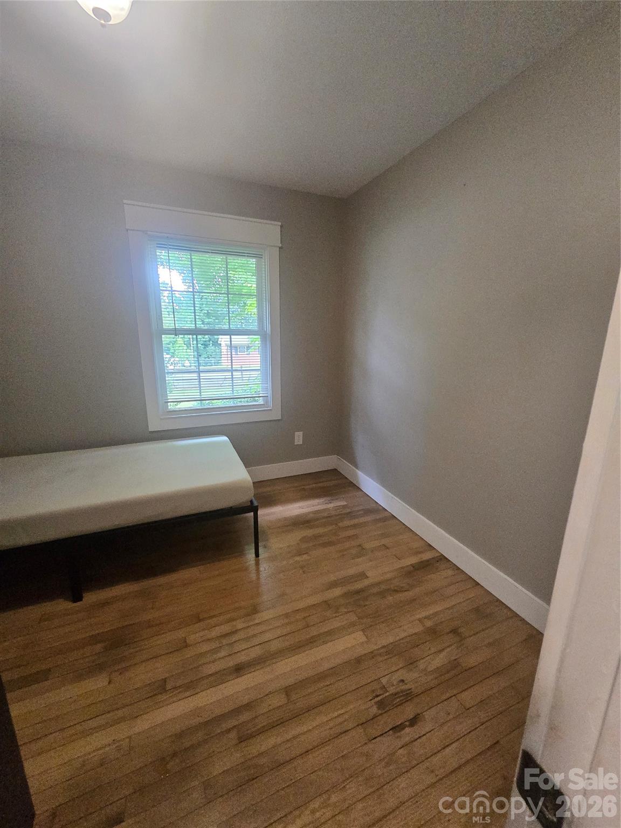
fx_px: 311
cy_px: 414
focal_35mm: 13
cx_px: 310
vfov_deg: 106.2
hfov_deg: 89.9
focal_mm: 2.2
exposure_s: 1/60
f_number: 2.2
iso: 640
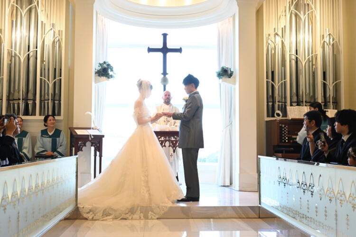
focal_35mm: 43
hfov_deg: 45.4
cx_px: 178
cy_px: 118
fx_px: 425
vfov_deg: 31.2
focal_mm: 43
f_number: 5.6
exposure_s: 1/200
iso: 2500
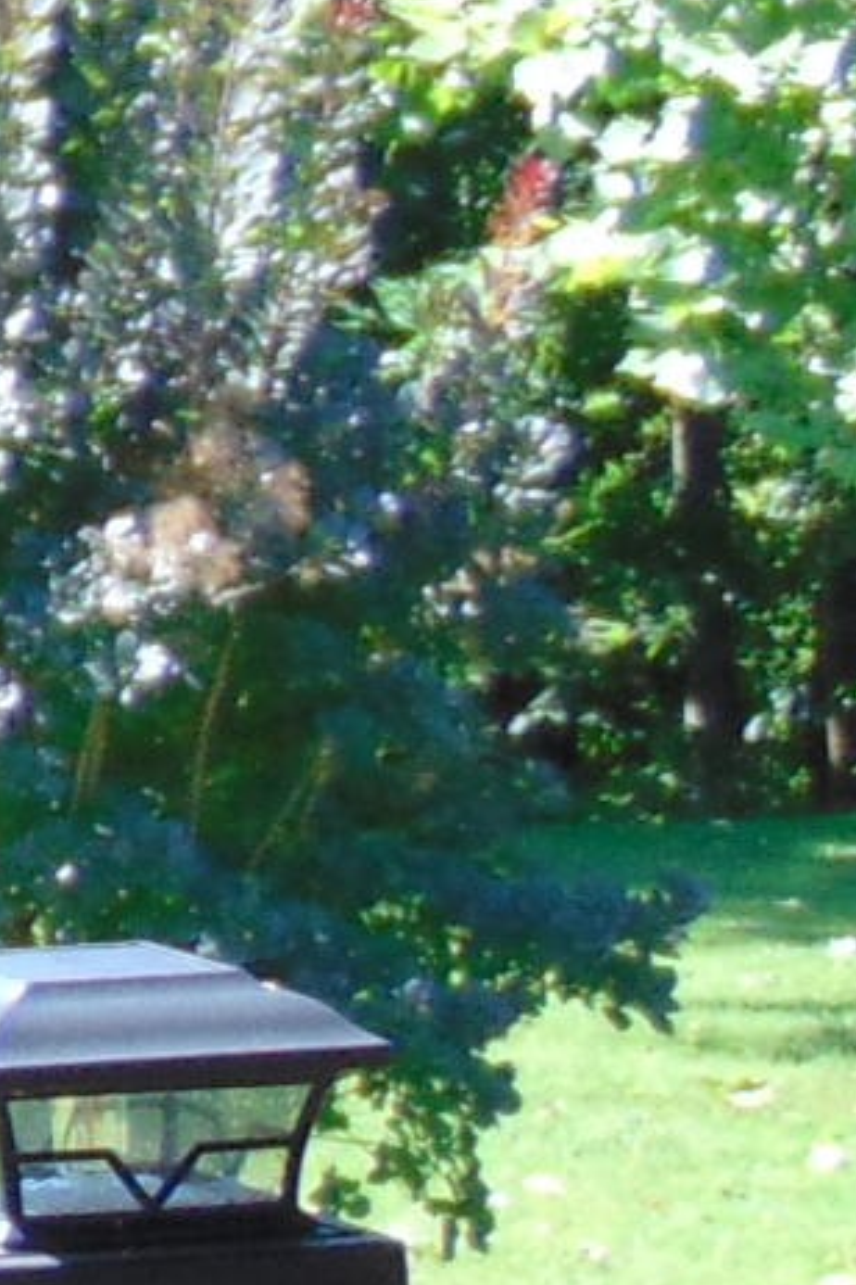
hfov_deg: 3.8
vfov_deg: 6.1
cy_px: -320
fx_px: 12054
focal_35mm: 338
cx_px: -2512
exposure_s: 1/125
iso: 80
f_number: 3.5
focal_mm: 9
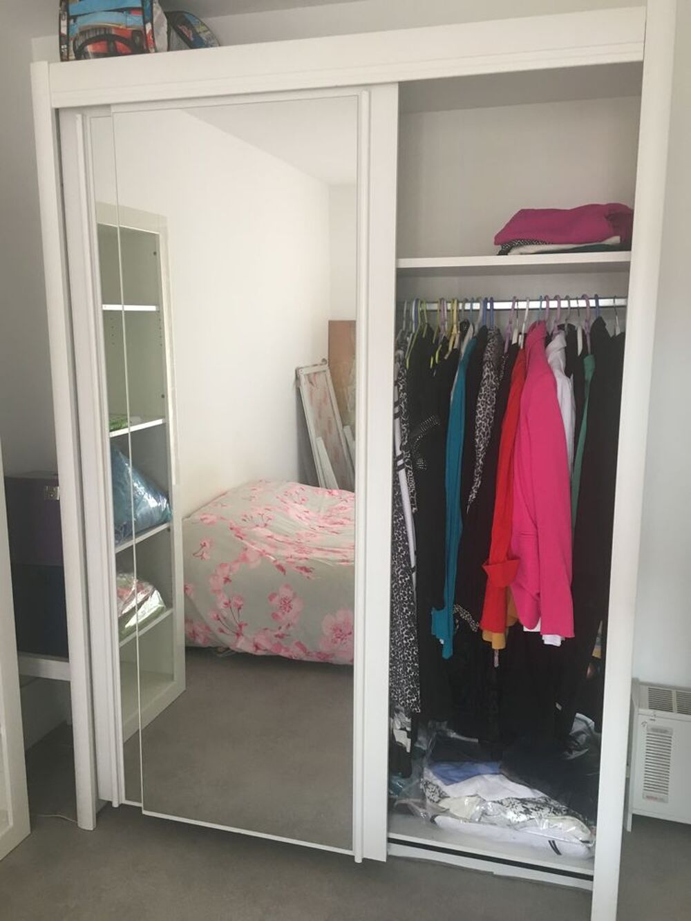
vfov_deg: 61.7
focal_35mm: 29
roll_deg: -0.4
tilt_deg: -10.0
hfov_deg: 48.2
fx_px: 772
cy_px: 460
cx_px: 346
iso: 125
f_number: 2.2
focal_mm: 4.15
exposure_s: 1/33
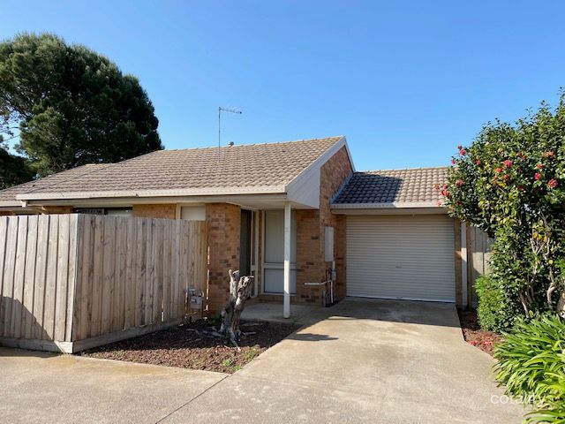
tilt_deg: +6.8
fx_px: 424
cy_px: 212
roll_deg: -0.6
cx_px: 282
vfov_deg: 53.1
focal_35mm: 26
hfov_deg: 67.3
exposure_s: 1/1524
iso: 32
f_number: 1.8
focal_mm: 4.25
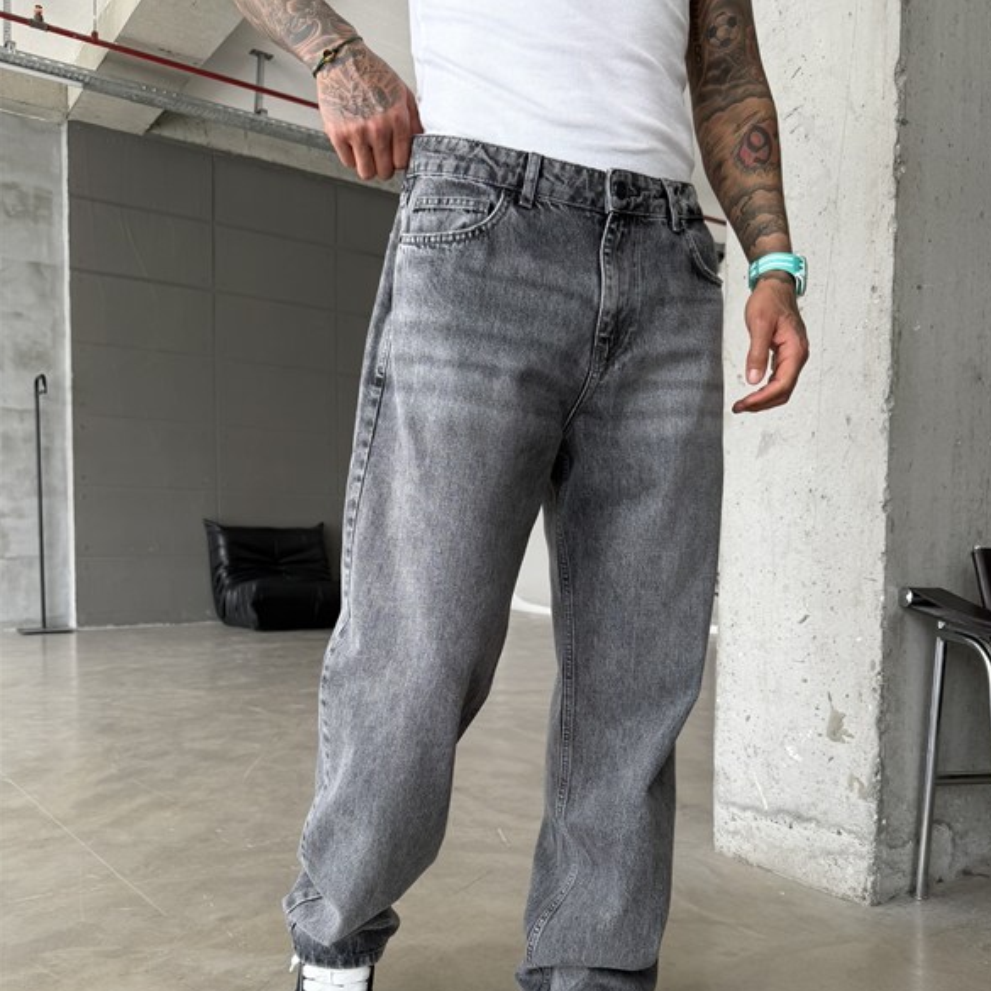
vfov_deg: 55.2
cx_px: 507
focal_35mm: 29
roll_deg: -0.3
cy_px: 595
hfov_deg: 55.6
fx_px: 939
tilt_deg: -4.2
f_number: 1.78
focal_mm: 6.76
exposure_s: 1/121
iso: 64
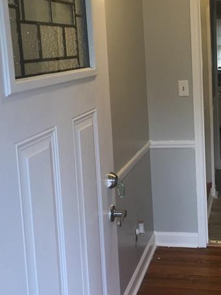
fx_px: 417
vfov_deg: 38.5
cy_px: 102
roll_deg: +2.7
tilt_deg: -7.1
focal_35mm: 49
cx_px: 177
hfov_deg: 29.0
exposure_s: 1/30
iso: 50
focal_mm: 4.15
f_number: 2.2
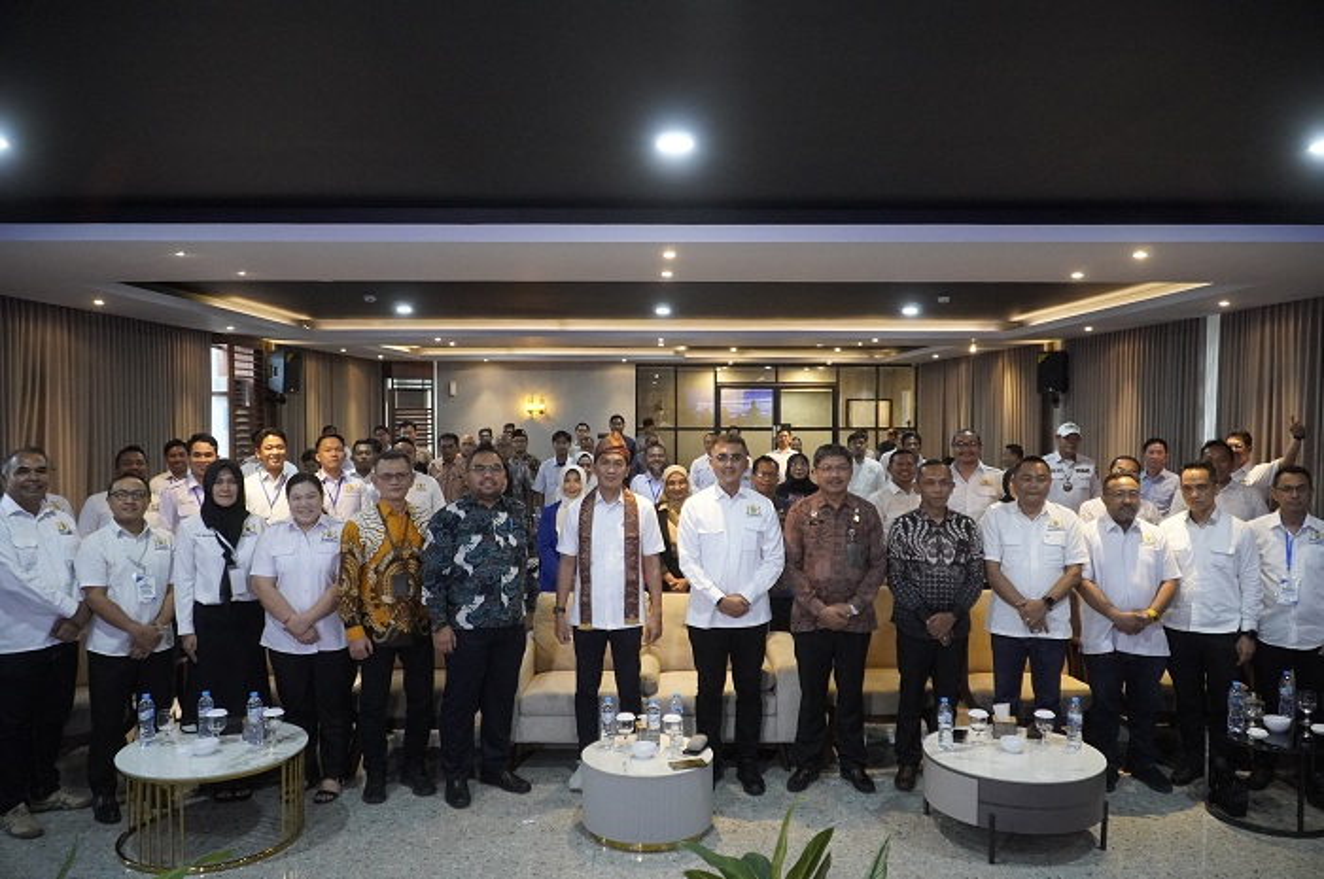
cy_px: 440
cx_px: 662
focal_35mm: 27
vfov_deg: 47.8
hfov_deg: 67.4
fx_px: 992
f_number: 4
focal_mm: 18
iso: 5000
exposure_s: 1/160
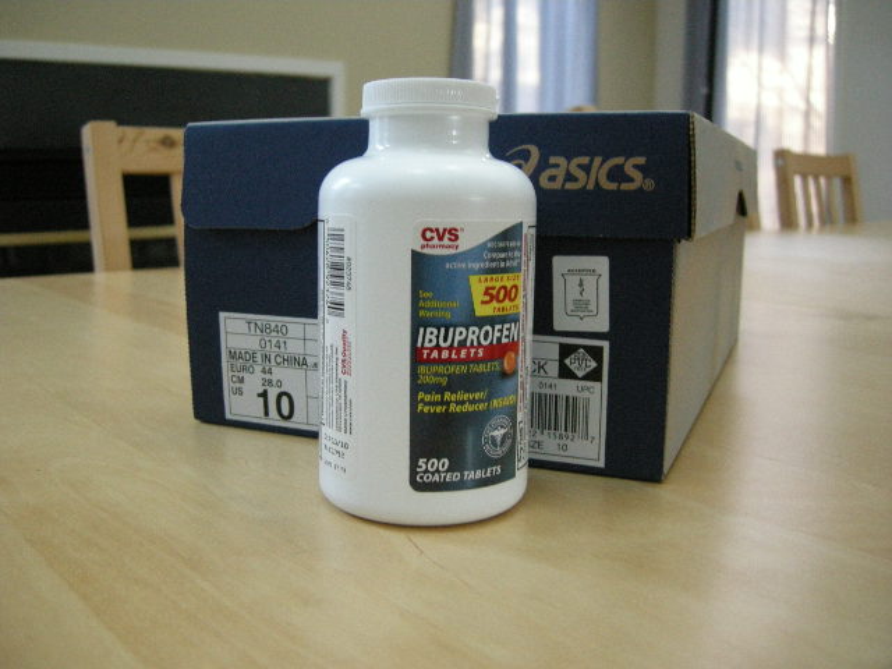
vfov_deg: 39.7
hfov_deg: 51.4
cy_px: 334
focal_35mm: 36
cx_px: 446
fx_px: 928
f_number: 2.7
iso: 400
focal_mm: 7.5
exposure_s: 1/8.7
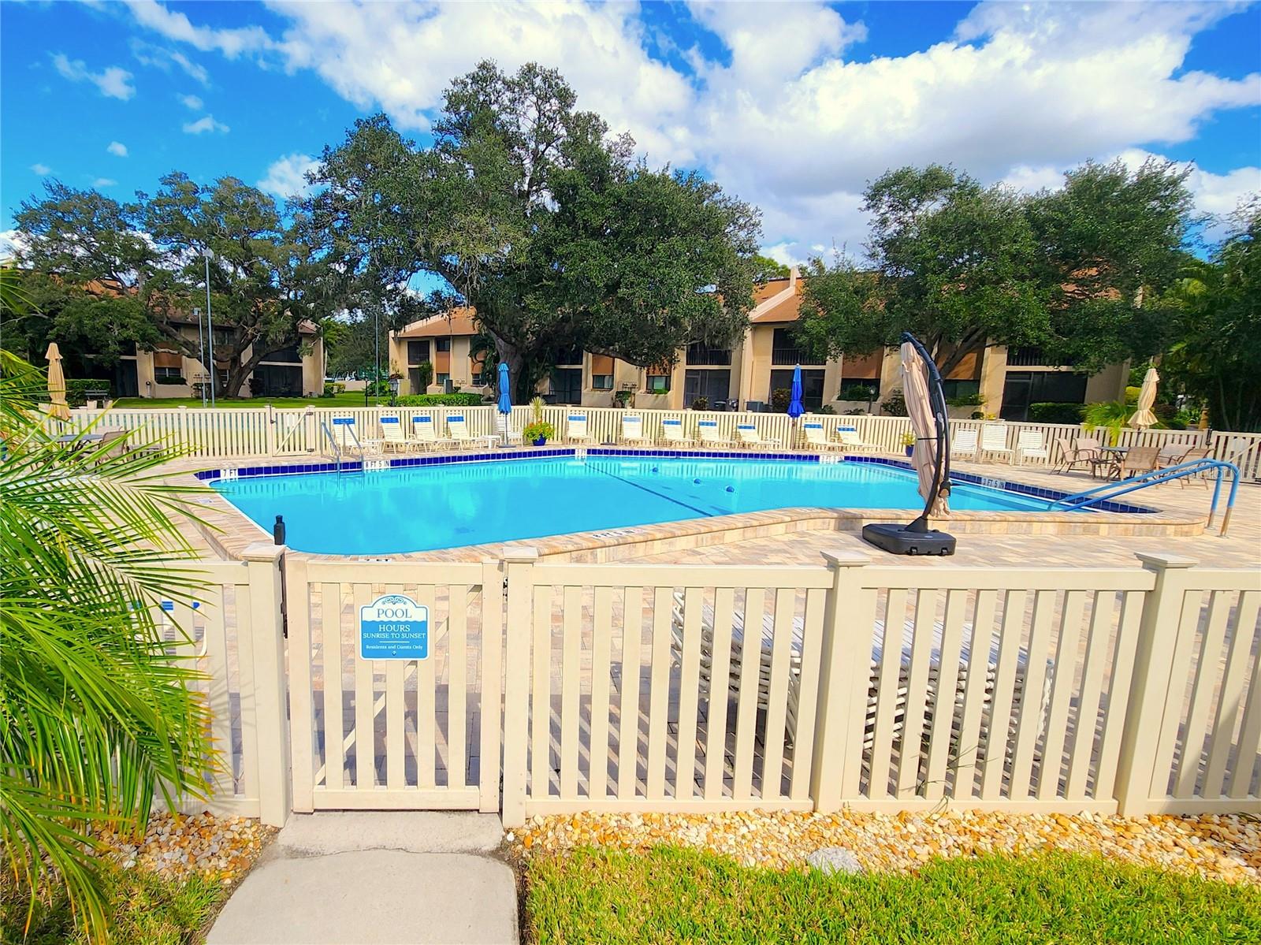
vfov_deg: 89.9
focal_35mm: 13
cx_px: 630
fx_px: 473
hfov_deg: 106.2
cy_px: 472
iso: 50
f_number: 2.2
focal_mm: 2.2
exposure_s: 1/2000
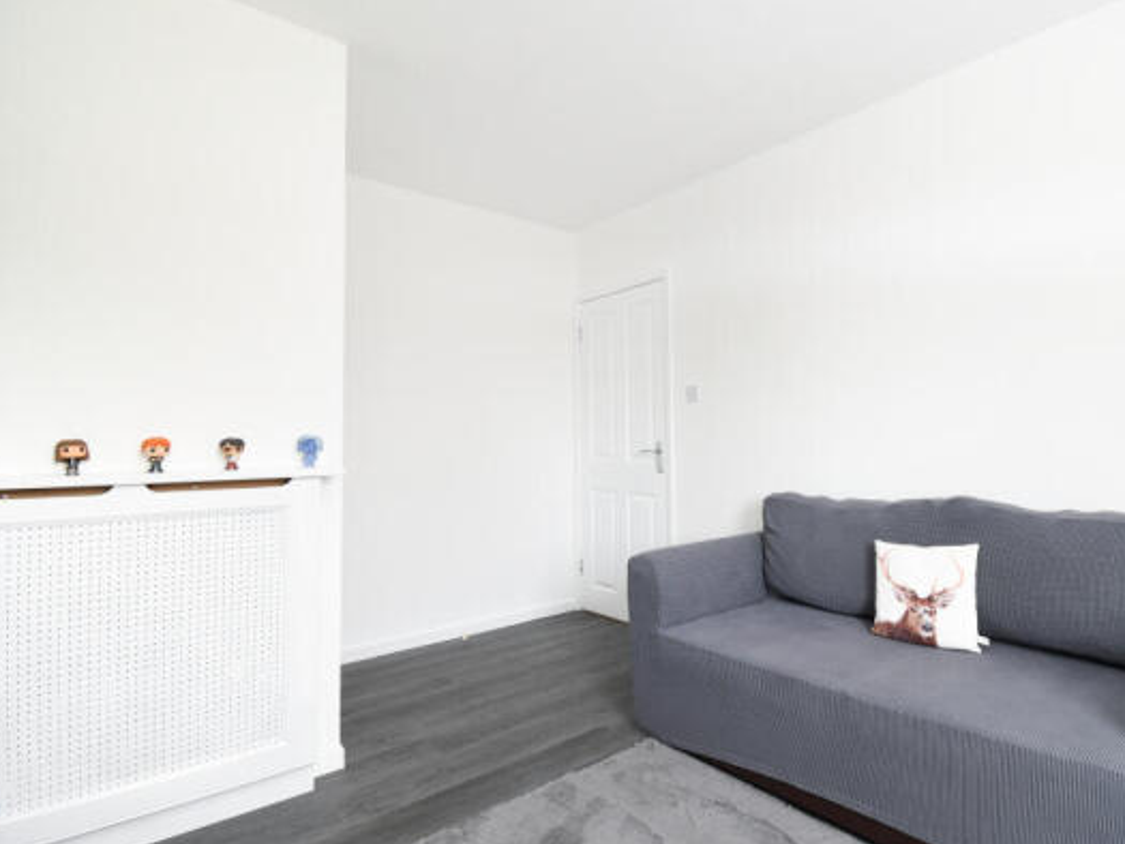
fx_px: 585
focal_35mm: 18
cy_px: 427
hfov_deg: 86.8
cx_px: 668
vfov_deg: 71.6
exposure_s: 1/6
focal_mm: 10
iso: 400
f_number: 10
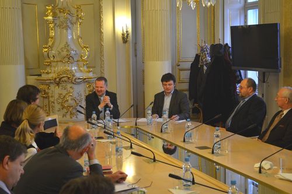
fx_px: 462
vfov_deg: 23.8
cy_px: 97
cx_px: 146
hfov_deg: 35.1
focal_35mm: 57
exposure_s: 1/25
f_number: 5
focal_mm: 38
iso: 400
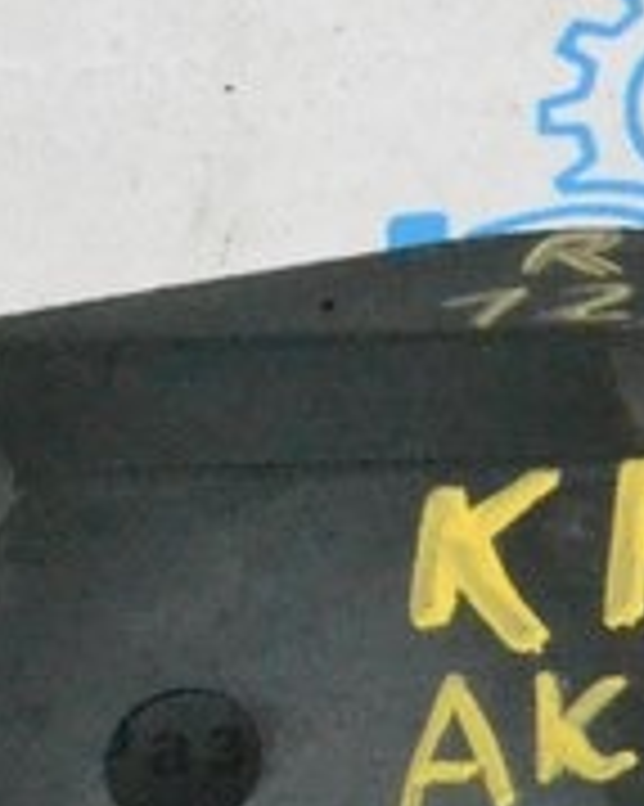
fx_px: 4602
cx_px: 1558
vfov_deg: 9.9
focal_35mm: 193
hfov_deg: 7.5
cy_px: 916
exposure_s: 1/160
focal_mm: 24
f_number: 11
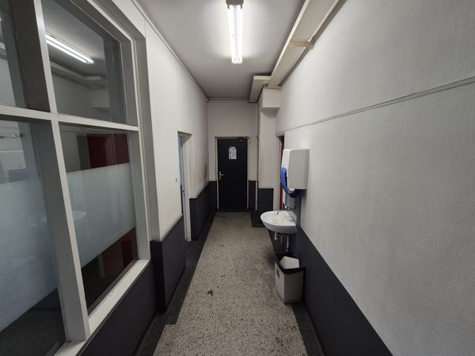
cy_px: 178
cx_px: 238
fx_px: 178
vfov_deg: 89.9
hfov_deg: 106.2
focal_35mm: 13
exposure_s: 1/50
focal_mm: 2.2
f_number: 2.2
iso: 125
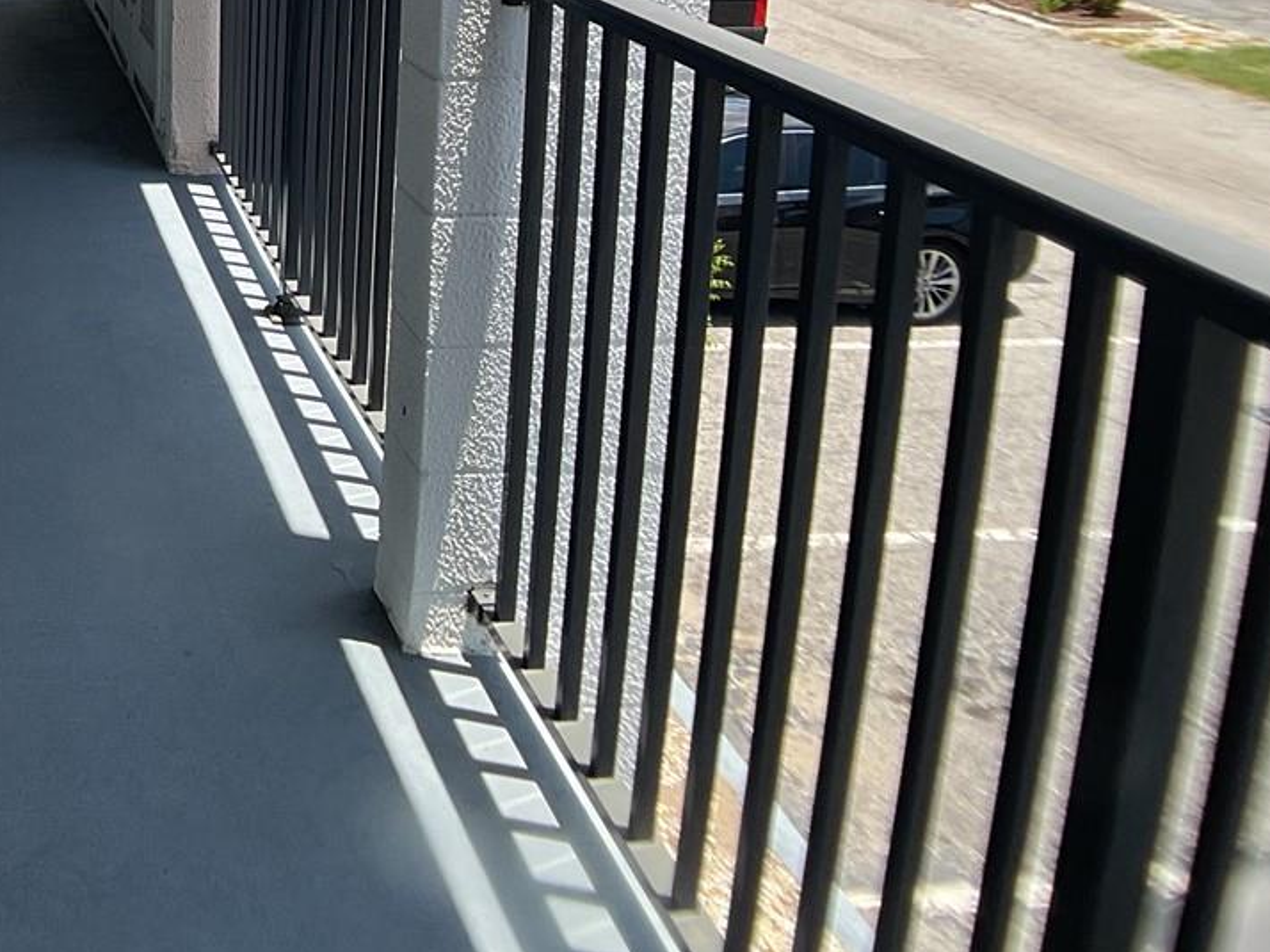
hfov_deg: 27.5
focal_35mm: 65
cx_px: -98
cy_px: -21
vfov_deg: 21.7
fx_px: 2384
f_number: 1.8
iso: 16
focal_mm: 3
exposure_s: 1/997
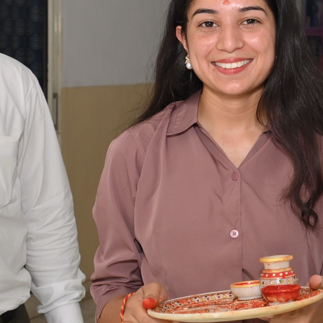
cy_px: 96
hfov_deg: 18.2
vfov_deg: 19.2
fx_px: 950
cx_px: 395
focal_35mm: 90
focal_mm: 33
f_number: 8
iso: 800
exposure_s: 1/160
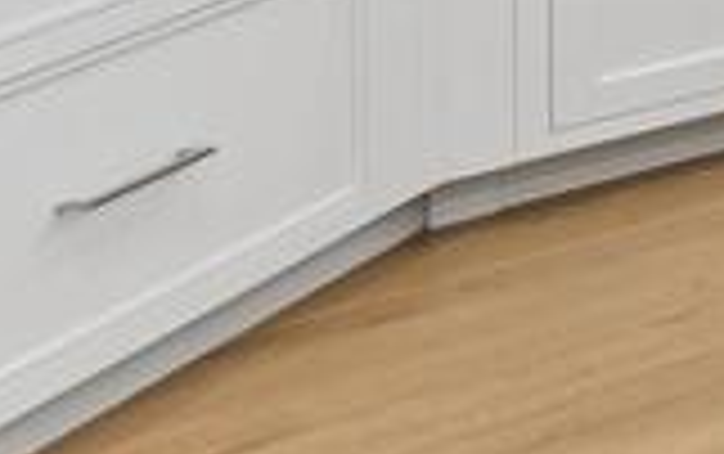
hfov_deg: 10.8
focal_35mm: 99
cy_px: -654
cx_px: 2293
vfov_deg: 11.1
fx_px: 1954
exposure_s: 1/125
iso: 1250
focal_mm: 15.3
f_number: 7.1
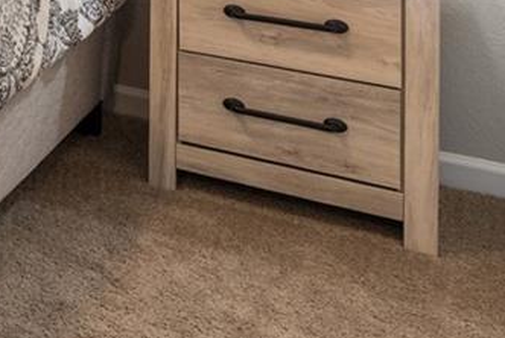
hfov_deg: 19.9
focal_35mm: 77
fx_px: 1081
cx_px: -383
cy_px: -289
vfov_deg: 15.1
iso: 160
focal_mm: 16
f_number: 8
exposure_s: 1/5
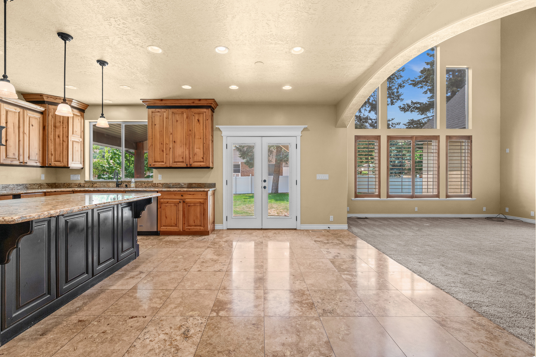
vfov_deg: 73.7
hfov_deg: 96.7
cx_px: 260
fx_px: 238
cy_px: 175
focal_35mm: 16
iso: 500
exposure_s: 1/15
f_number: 7.1
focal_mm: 15
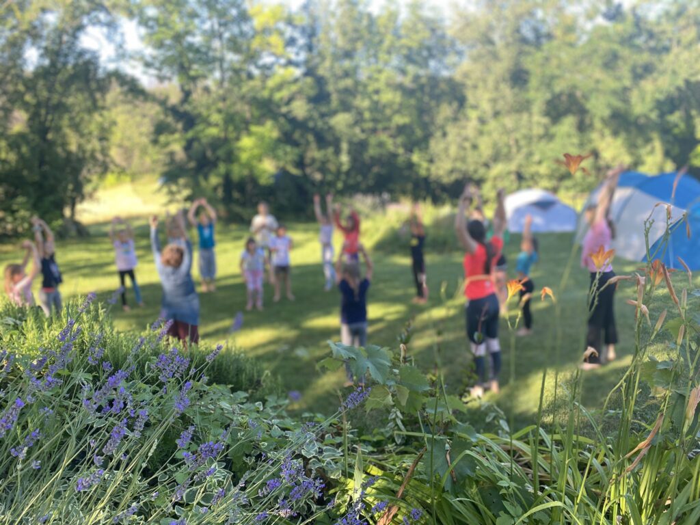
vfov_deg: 53.1
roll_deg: +1.6
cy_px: 262
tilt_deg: -15.3
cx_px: 350
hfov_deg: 67.3
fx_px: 526
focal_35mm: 26
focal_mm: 4.25
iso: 32
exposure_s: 1/121
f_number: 1.8
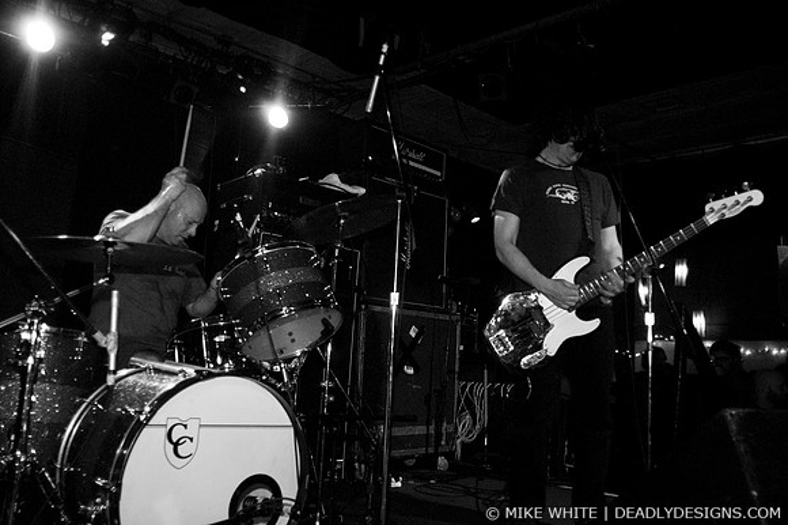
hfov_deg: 62.0
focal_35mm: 30
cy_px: 262
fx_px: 656
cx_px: 394
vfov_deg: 43.6
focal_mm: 20
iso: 800
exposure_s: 1/40
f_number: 2.8
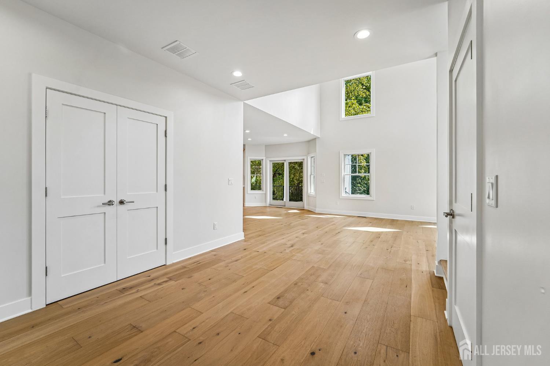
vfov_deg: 81.2
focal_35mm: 14
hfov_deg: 104.3
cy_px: 183
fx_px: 214
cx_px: 275
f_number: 8
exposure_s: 1/80
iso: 400
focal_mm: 14
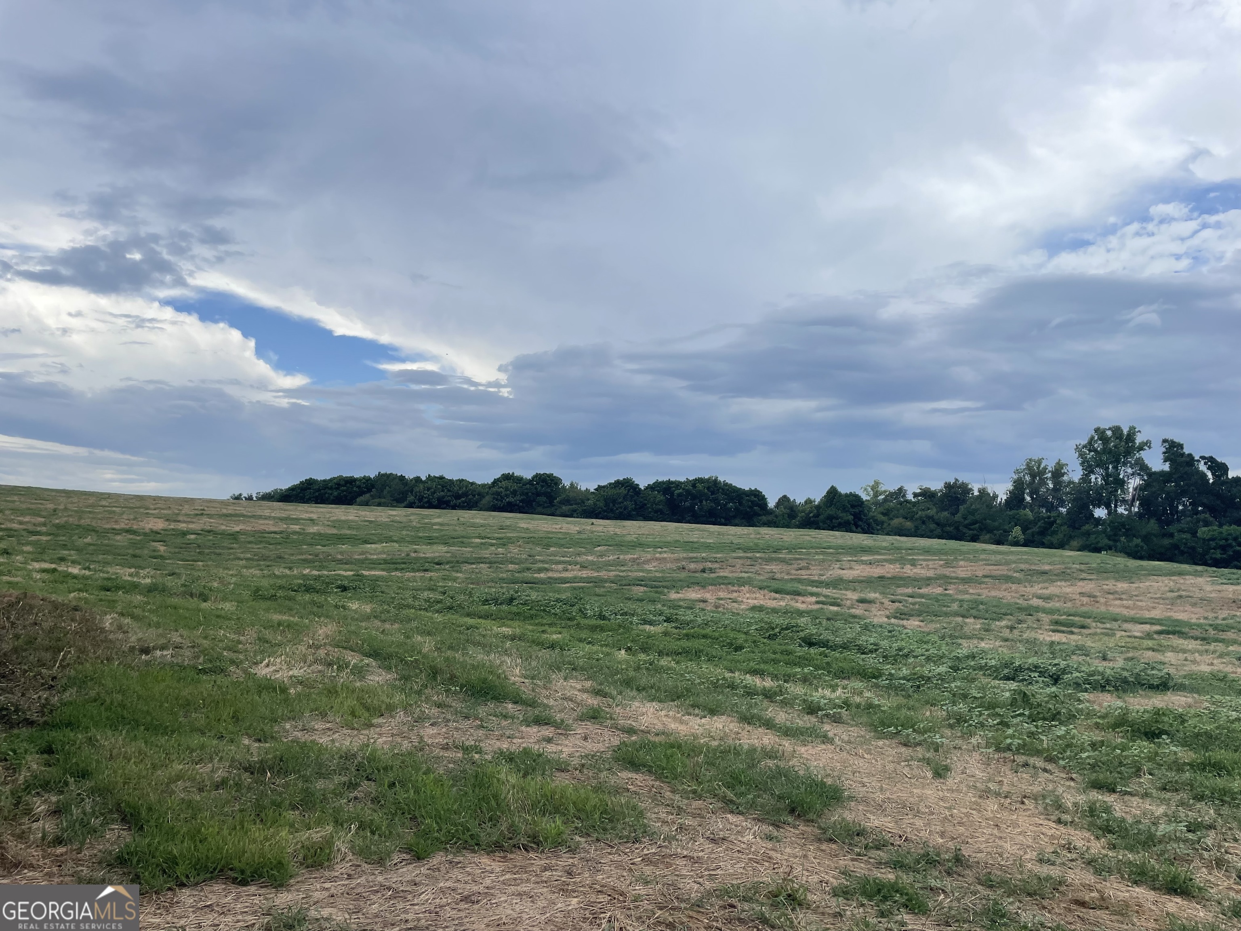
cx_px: 620
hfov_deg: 67.3
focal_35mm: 26
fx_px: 932
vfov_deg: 53.1
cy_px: 466
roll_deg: +0.1
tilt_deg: +6.4
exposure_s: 1/3509
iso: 32
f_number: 1.6
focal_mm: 4.2
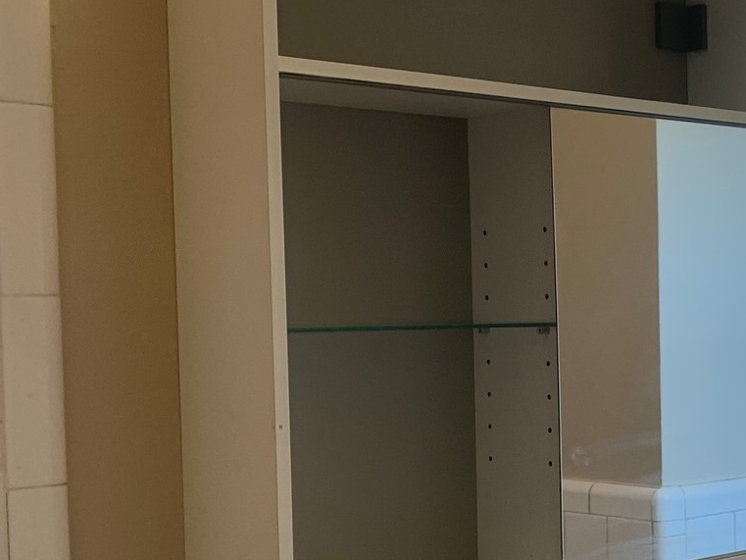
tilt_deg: -2.9
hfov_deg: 25.4
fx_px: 1509
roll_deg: +0.3
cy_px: 366
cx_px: 858
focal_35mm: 70
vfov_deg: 21.0
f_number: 1.8
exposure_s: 1/120
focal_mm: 4.25
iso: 64
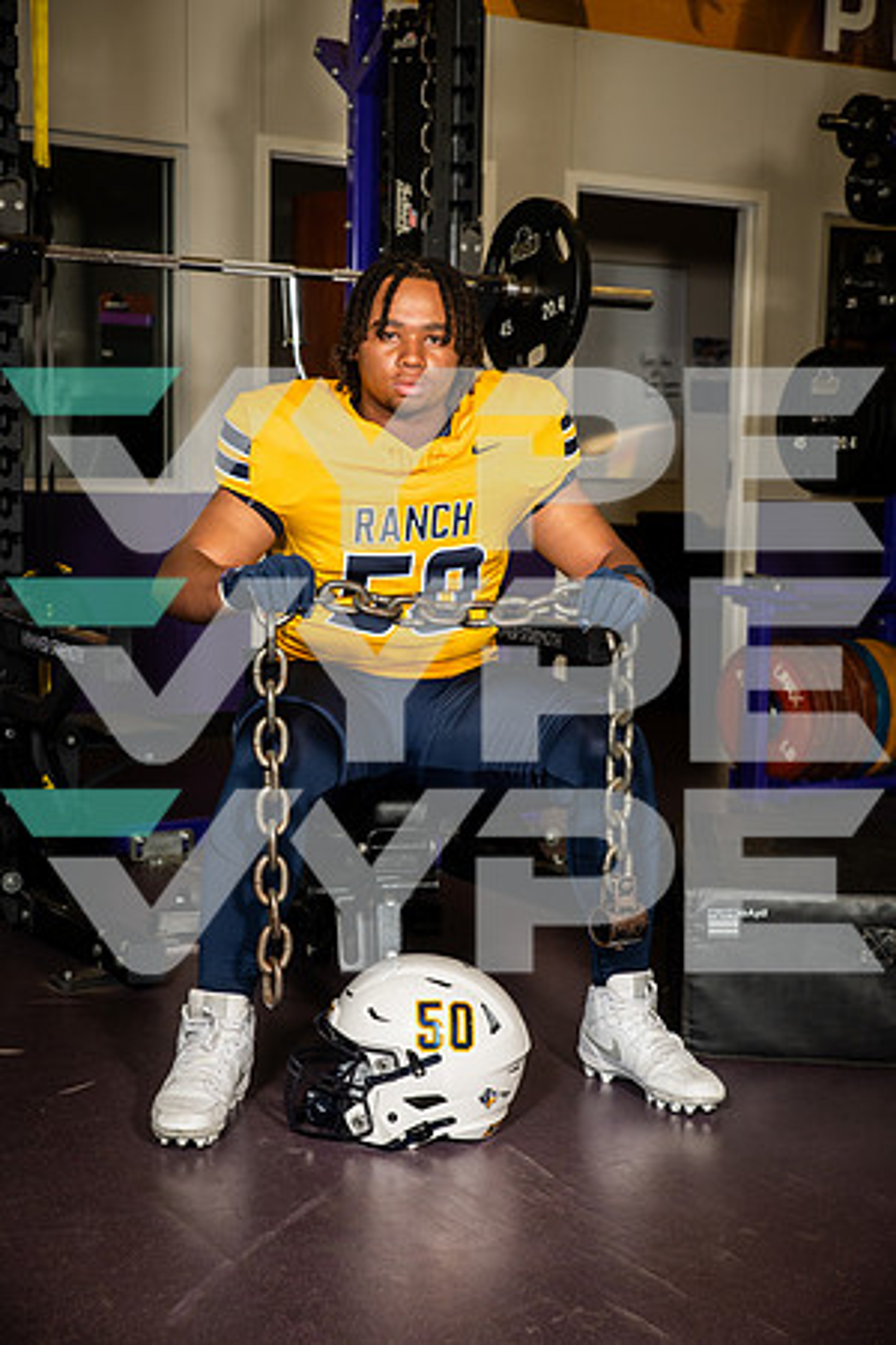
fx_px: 2091
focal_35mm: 56
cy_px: 672
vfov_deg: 35.6
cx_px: 448
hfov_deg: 24.2
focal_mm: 56
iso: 500
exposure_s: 1/250
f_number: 5.6
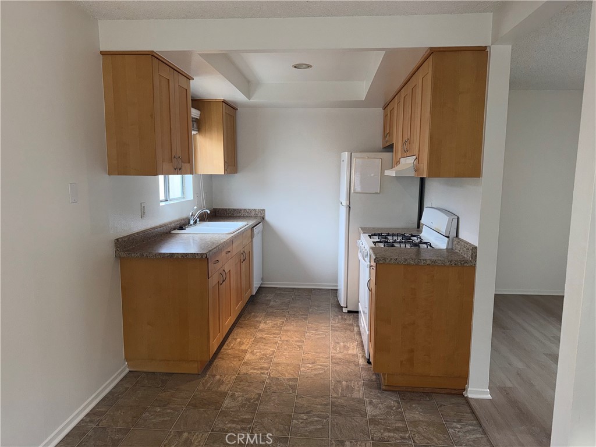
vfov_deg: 56.8
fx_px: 413
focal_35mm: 24
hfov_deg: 71.6
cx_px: 298
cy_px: 224
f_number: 1.78
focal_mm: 6.76
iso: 64
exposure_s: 1/170
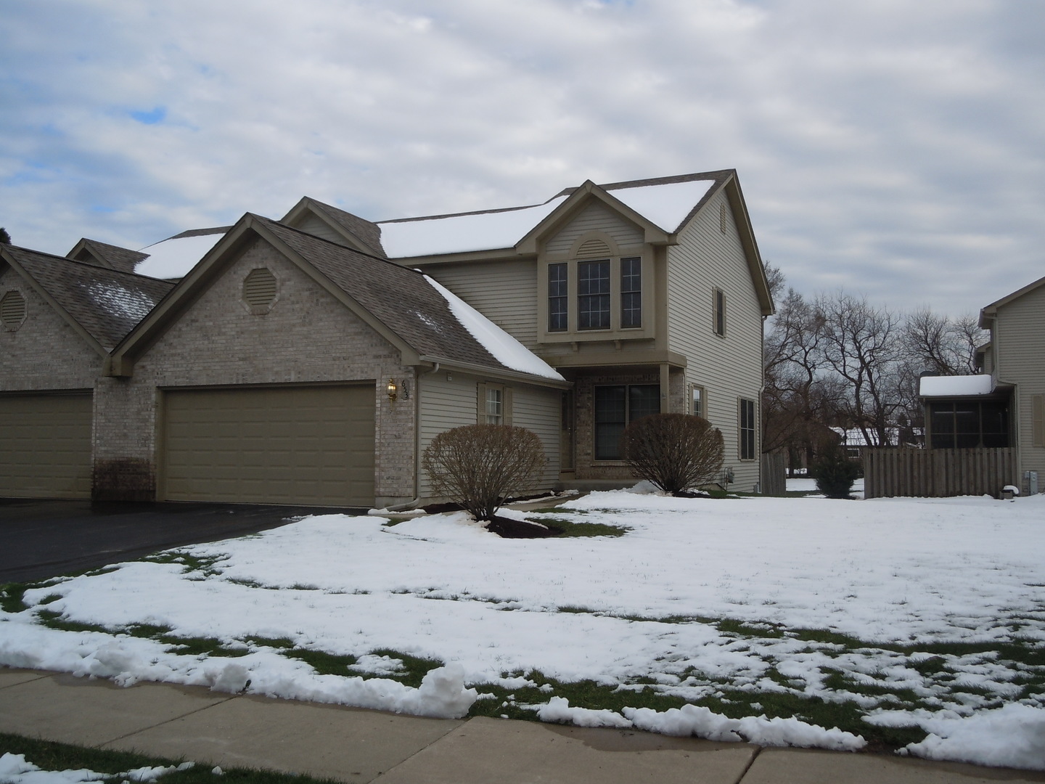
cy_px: 392
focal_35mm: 33
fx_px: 996
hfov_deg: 55.4
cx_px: 522
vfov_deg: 42.9
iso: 100
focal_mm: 5.9
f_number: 4
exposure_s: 1/800
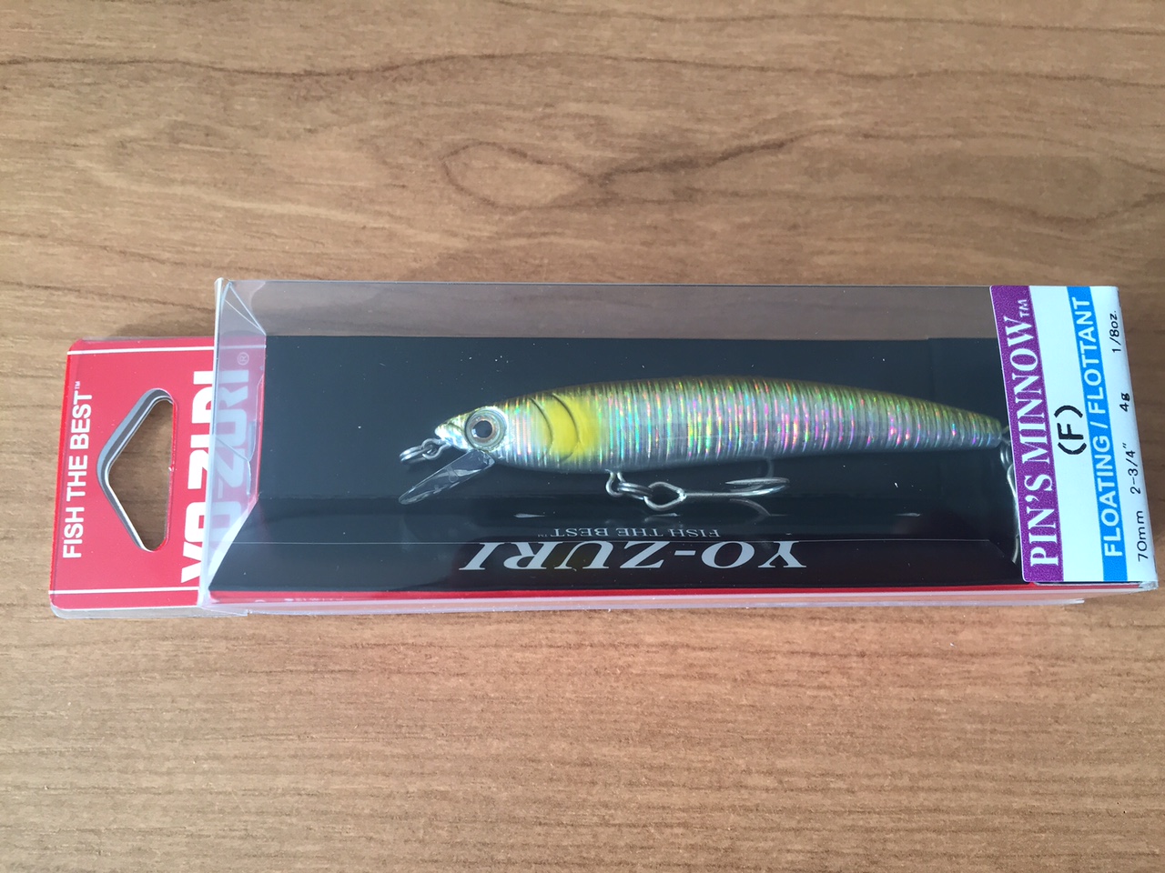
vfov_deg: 48.2
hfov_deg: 61.7
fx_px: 976
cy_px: 436
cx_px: 582
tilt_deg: -75.8
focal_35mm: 29
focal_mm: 4.15
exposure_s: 1/40
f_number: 2.2
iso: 32
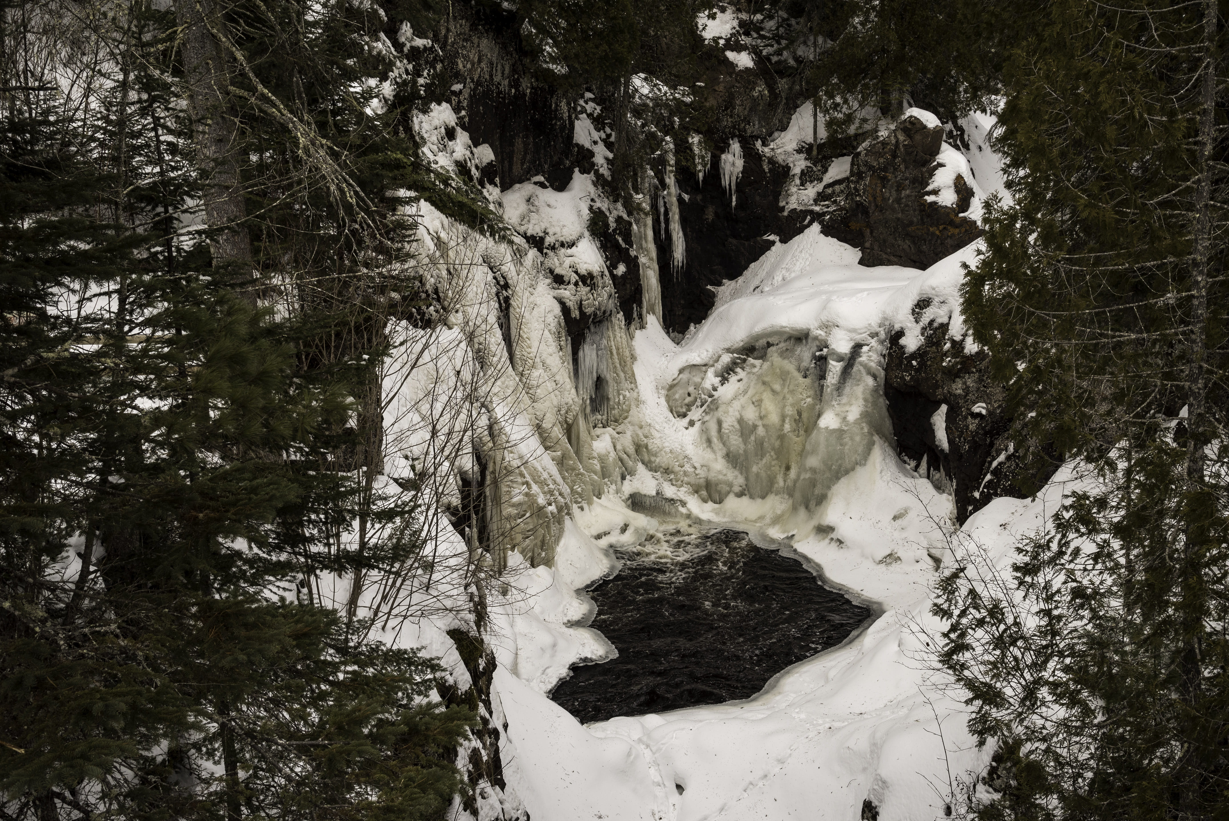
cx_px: 646
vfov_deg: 36.0
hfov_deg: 51.8
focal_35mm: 37
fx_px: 1264
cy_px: 436
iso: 200
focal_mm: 34
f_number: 11
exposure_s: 1/125
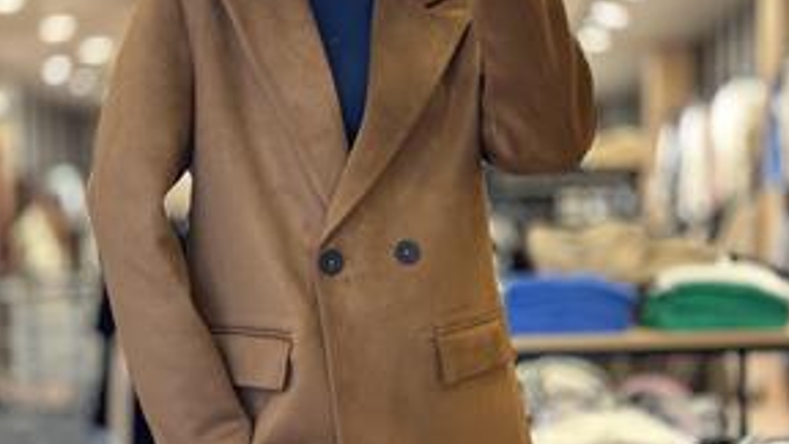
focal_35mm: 75
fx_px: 1569
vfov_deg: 16.1
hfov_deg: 28.2
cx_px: 373
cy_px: 278
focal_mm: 6.86
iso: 320
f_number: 1.78
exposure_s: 1/60
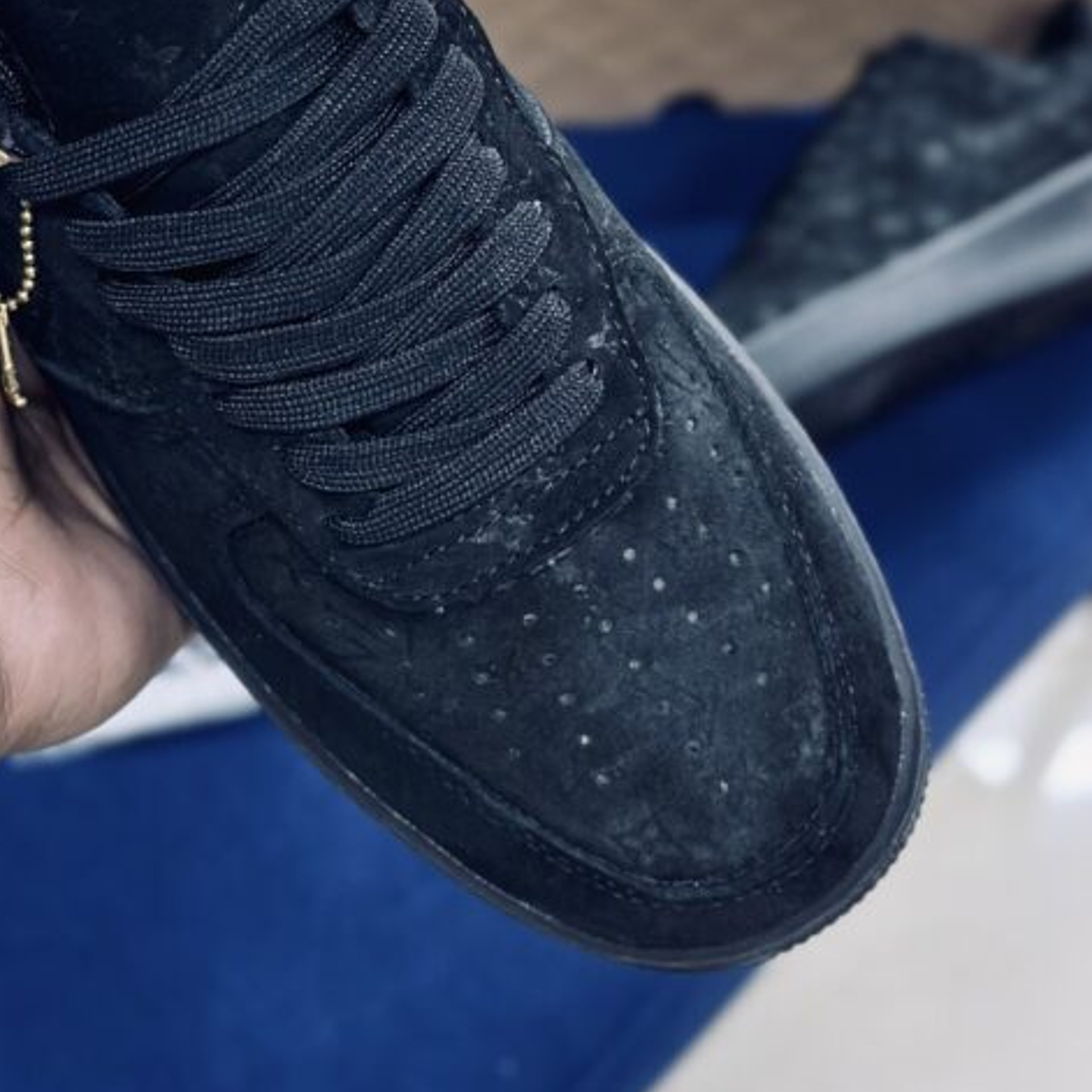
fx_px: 2998
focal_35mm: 84
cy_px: 217
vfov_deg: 20.4
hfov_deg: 20.5
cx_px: 315
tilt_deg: -52.5
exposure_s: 1/110
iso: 125
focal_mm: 6.86
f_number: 1.78
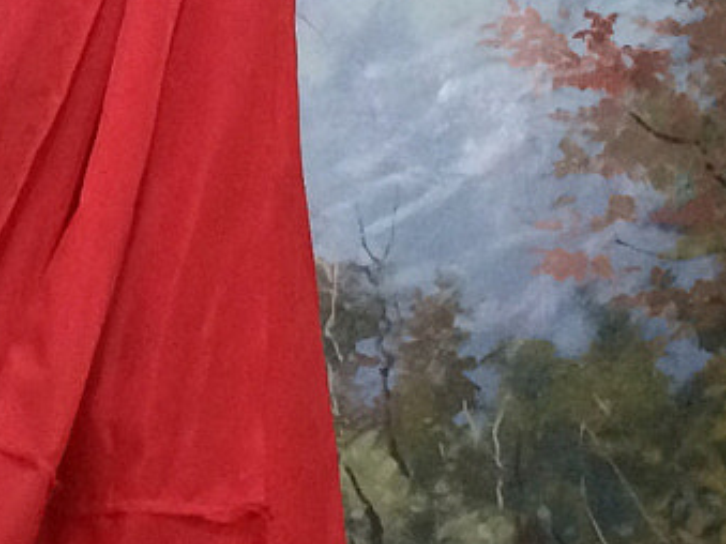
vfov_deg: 10.8
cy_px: 173
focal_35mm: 137
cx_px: -424
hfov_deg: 13.4
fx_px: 2872
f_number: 2.2
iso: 160
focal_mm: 4.15
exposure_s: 1/30
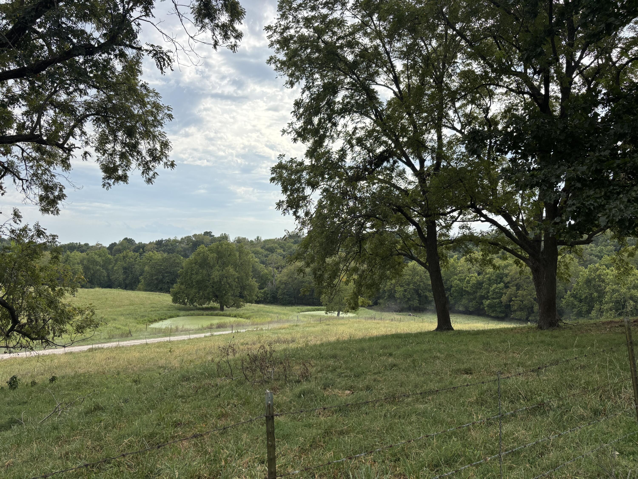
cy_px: 240
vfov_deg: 53.1
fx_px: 479
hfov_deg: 67.3
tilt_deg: +1.7
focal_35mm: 26
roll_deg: -0.1
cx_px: 319
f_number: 1.6
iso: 50
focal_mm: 5.96
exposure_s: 1/2193
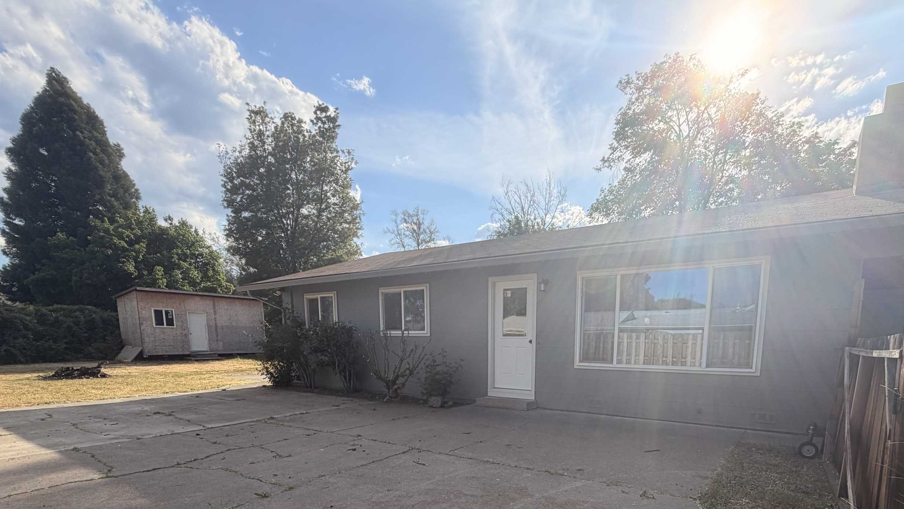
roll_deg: -0.5
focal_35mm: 19
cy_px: 410
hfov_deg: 88.9
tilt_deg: -8.2
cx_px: 522
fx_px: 455
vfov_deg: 54.2
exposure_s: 1/928
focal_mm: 2.22
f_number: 2.2
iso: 32
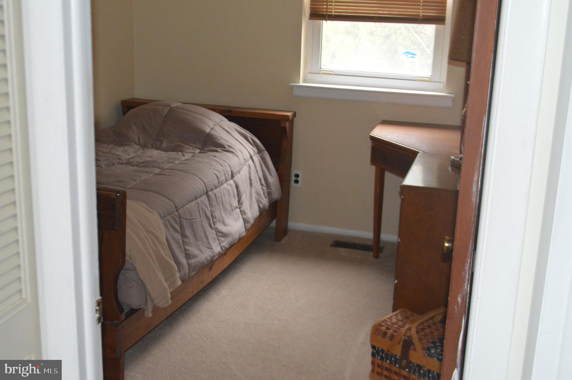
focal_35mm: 45
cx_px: 286
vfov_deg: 29.8
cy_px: 190
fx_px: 714
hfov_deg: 43.6
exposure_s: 1/60
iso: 2800
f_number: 4.5
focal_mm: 30
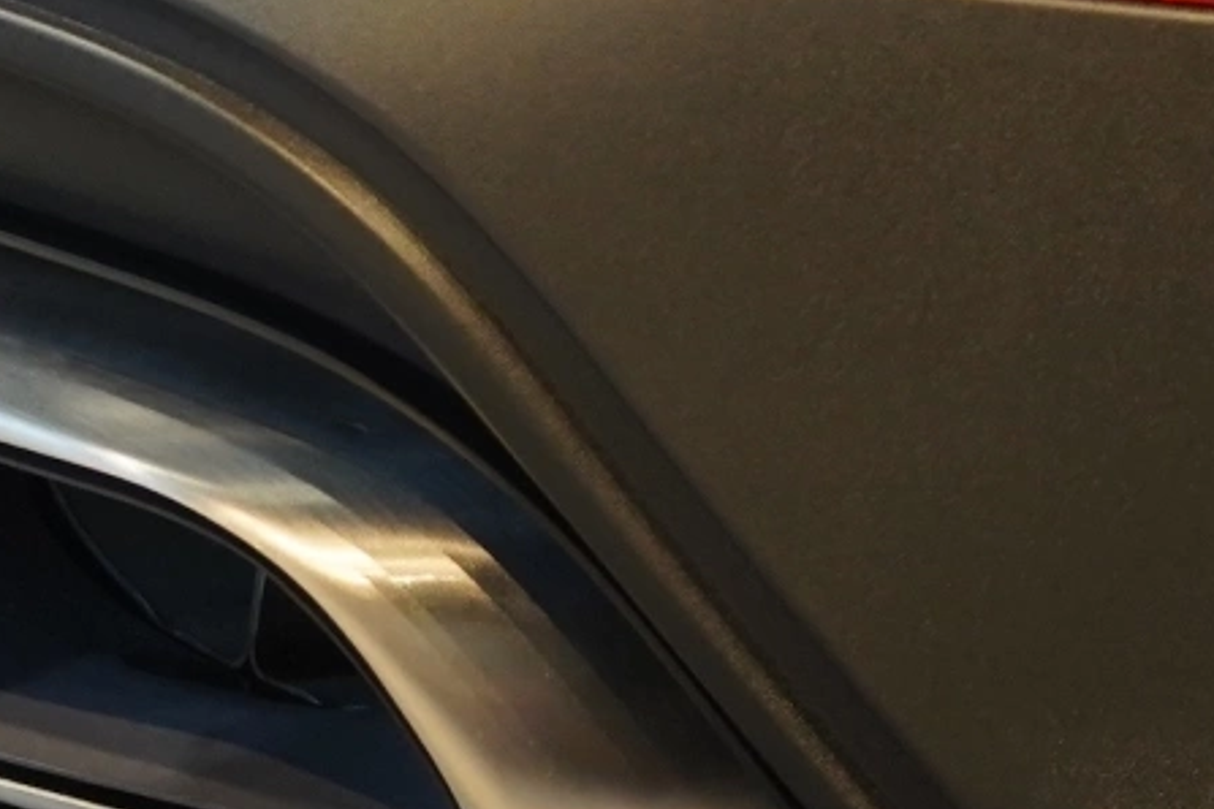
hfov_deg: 3.7
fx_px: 18849
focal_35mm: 559
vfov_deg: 2.5
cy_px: -768
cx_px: -559
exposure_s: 1/200
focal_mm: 104
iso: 1600
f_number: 4
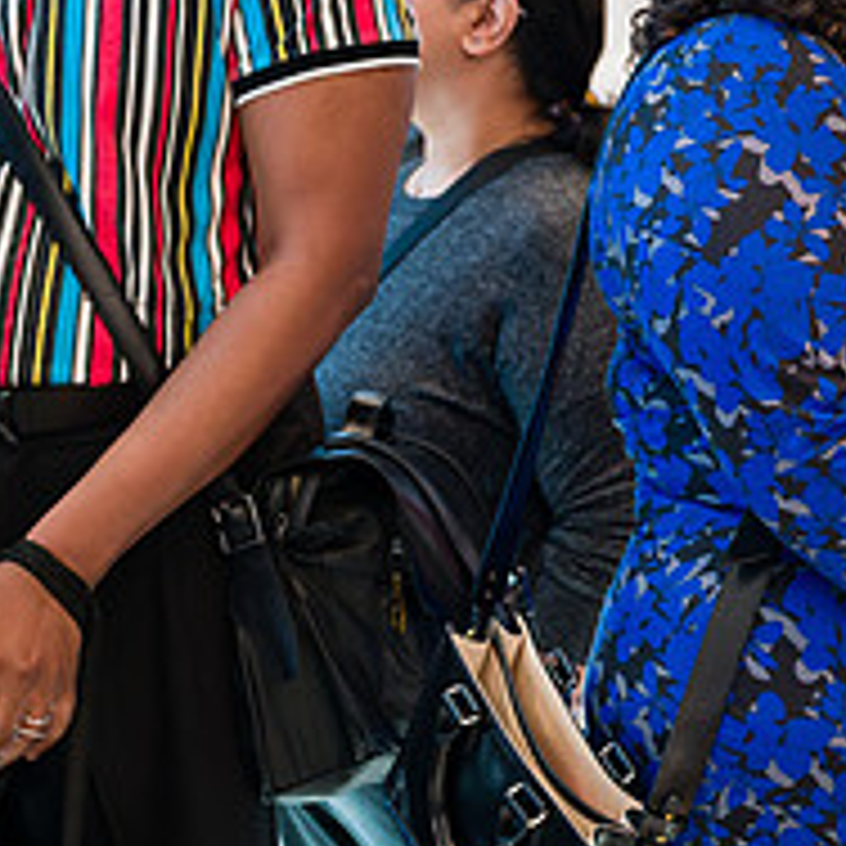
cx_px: 1215
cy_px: 158
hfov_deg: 15.7
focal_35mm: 103
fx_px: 2848
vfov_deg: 16.8
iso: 500
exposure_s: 1/200
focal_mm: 39
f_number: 3.2
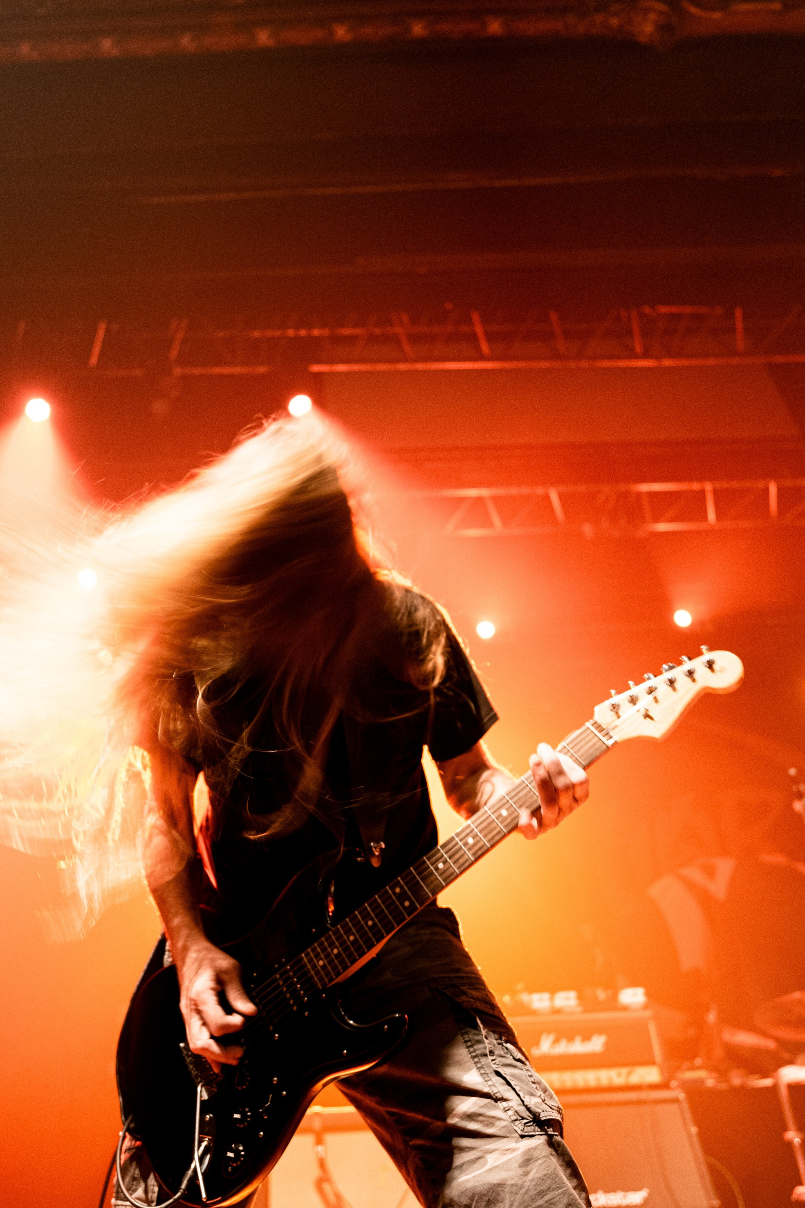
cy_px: 723
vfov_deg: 68.7
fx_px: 872
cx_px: 331
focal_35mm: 26
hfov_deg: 49.3
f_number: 1.8
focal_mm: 20
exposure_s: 1/20
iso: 1250
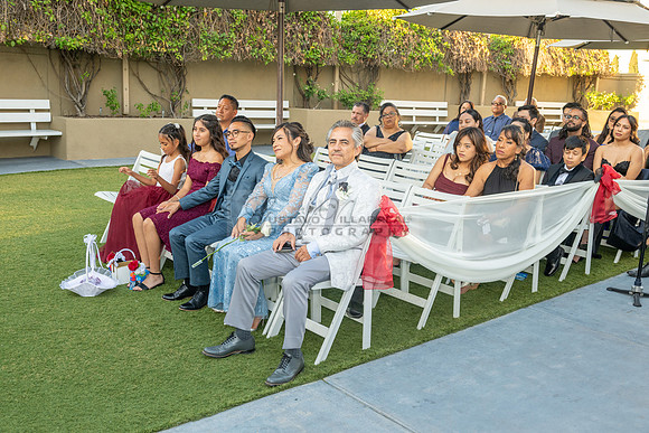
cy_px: 216
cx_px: 324
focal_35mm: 36
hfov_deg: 53.1
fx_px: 649
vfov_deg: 36.9
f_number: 6.3
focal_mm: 36
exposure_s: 1/200
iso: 500
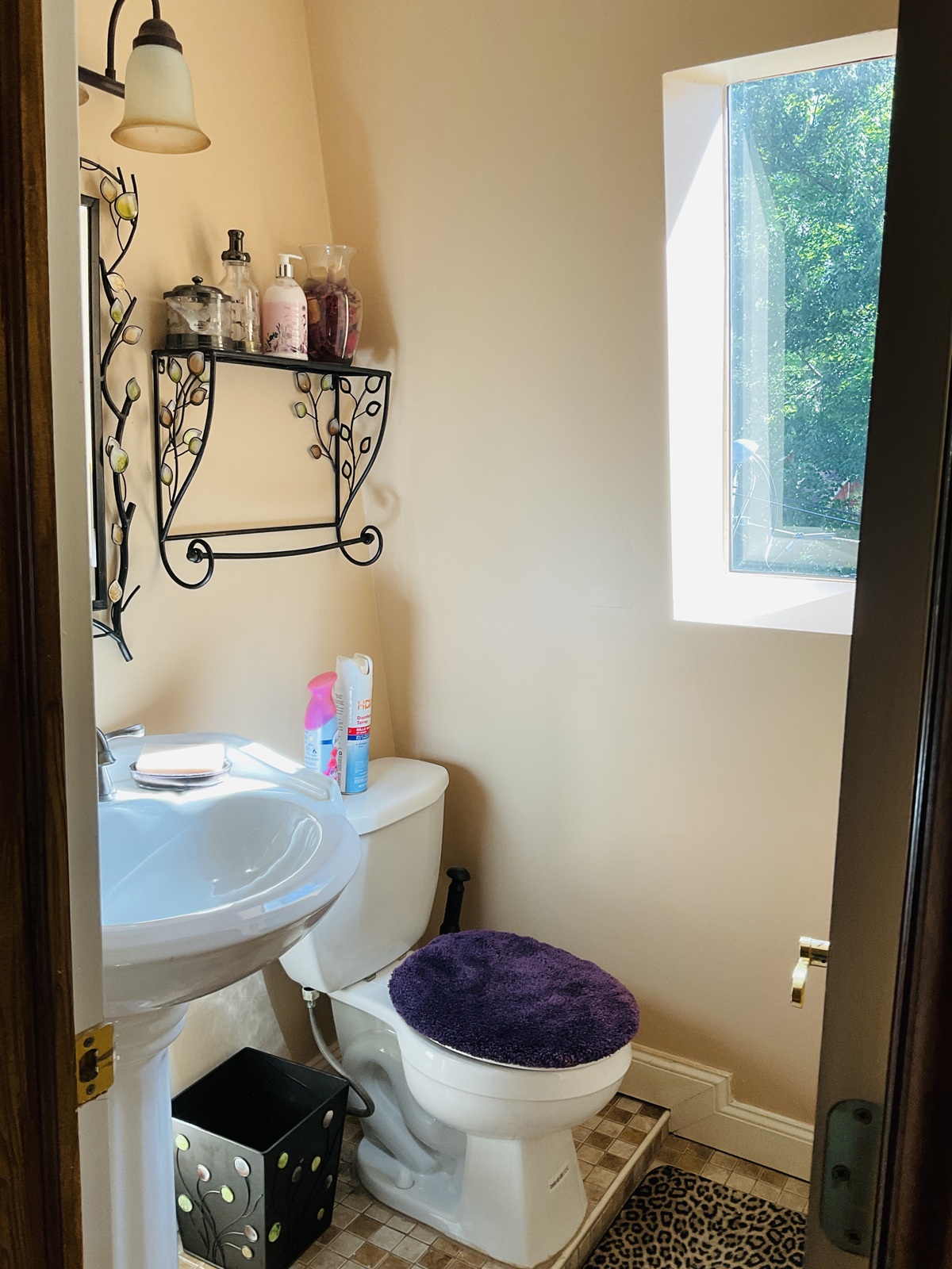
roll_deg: -1.1
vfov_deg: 61.7
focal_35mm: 29
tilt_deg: -8.5
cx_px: 476
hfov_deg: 48.2
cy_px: 634
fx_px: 1063
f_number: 1.8
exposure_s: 1/120
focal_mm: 3
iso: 50
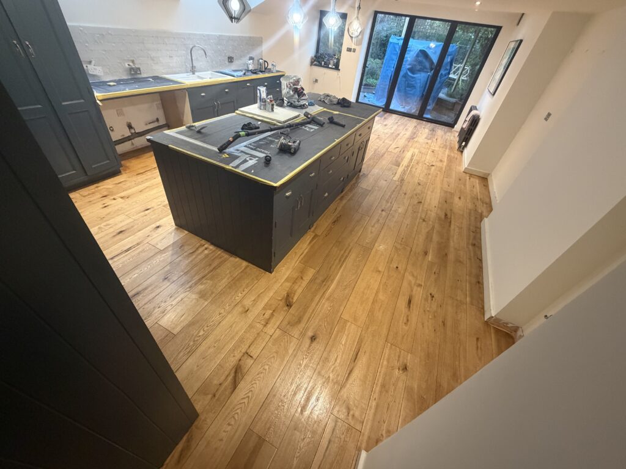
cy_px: 234
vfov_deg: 85.7
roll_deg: -9.4
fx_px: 253
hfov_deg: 102.1
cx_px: 313
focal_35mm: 14
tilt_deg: -40.1
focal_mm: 2.22
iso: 400
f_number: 2.2
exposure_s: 1/50
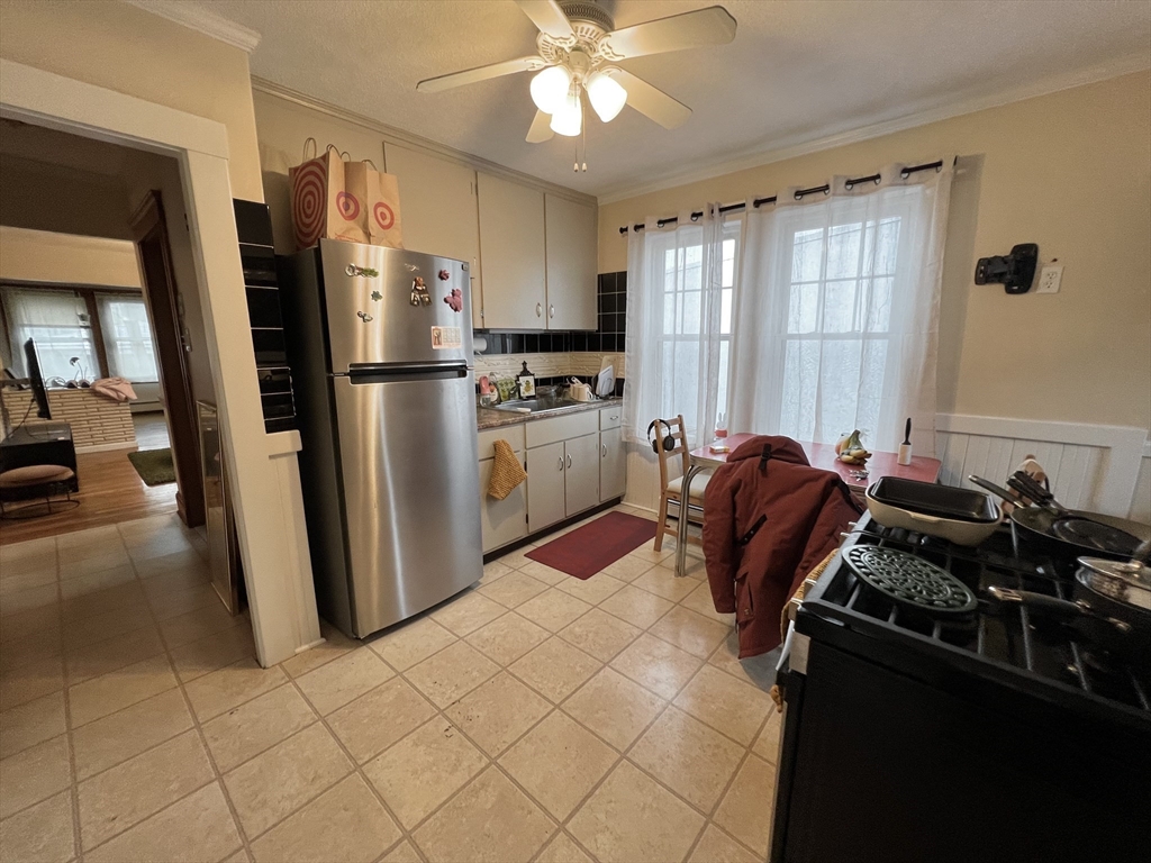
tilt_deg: -8.6
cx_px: 576
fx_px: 432
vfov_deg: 89.9
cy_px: 432
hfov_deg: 106.2
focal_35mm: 13
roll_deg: +1.7
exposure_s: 1/60
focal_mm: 1.57
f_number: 1.8
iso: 125
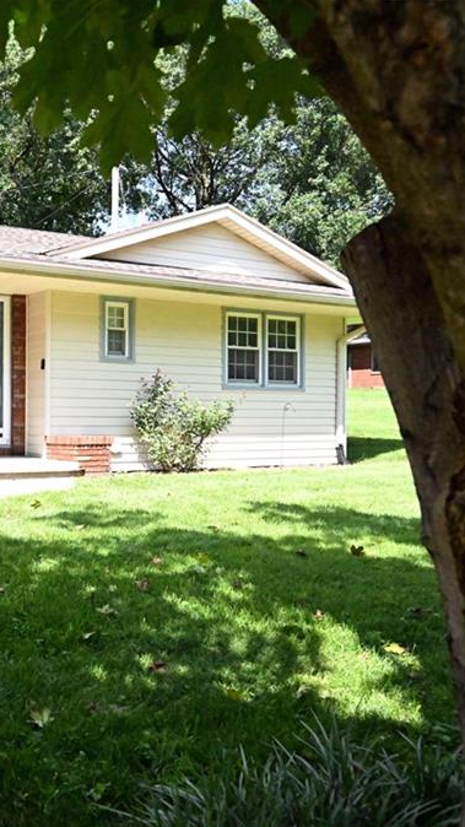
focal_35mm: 35
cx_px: -9
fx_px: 767
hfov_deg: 31.0
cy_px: 412
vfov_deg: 56.6
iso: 20000
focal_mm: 22
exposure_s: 1/32000
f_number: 5
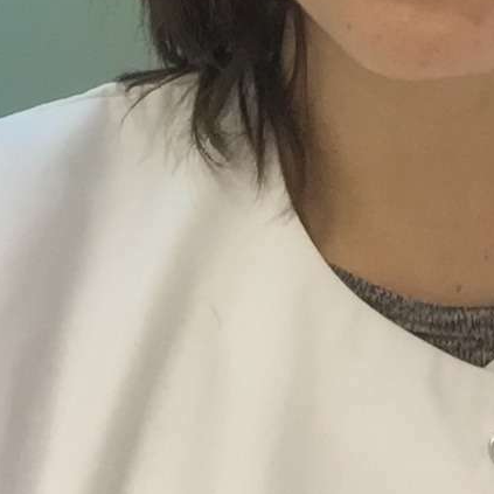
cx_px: 443
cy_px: -165
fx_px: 1340
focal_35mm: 83
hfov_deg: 20.5
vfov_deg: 19.2
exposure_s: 1/33
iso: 80
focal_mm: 2.65
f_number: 2.2
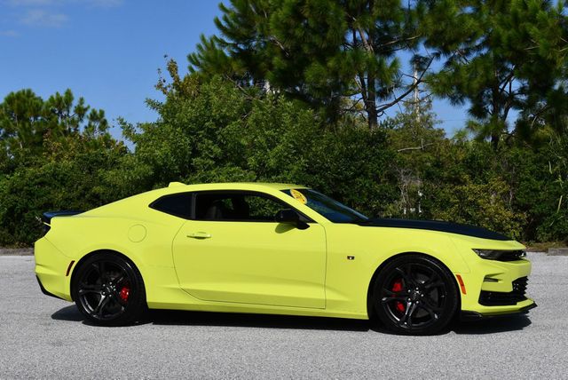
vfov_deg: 22.7
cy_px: 190
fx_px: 948
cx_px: 284
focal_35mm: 60
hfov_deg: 33.4
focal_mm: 30
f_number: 9
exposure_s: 1/320
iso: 100
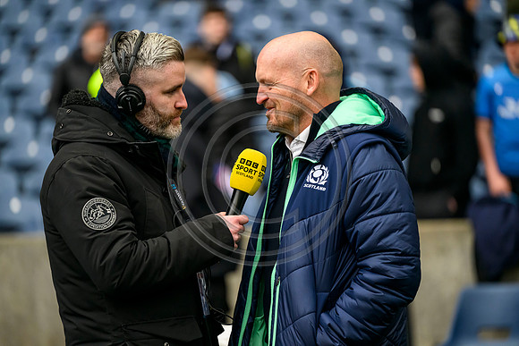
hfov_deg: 10.3
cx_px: 260
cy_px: 173
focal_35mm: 200
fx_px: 2884
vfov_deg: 6.9
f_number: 2.8
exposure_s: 1/2000
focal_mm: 200
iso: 3200
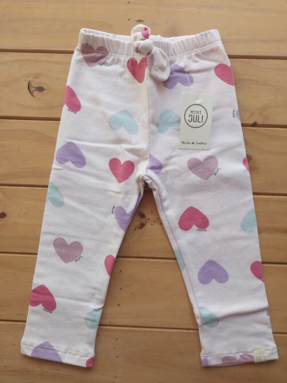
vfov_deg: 60.0
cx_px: 144
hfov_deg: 46.8
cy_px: 192
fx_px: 332
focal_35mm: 30
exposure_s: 1/100
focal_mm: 4.6
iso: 50
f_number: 1.8
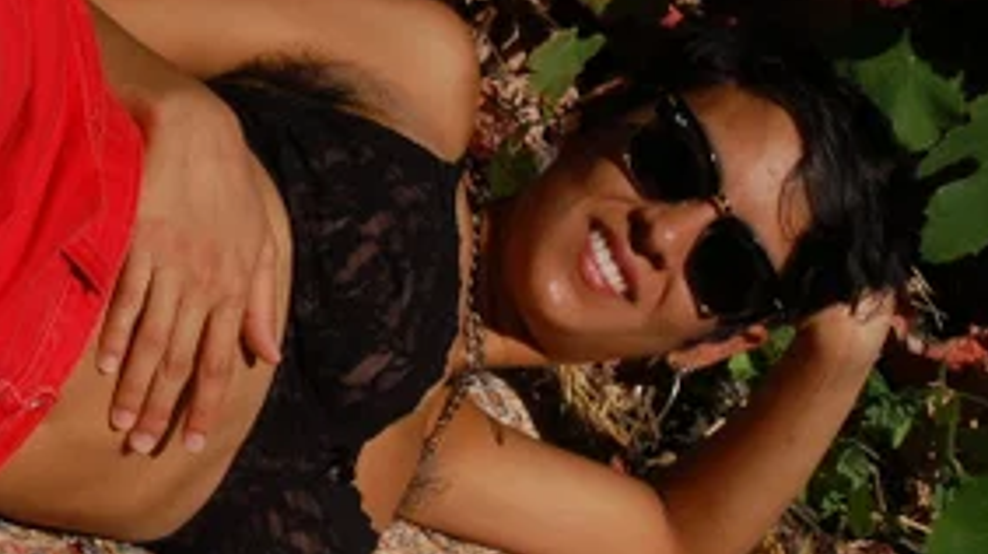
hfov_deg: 14.4
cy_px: 307
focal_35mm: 147
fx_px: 3847
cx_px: -19
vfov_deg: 8.2
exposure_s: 1/200
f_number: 18
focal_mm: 44
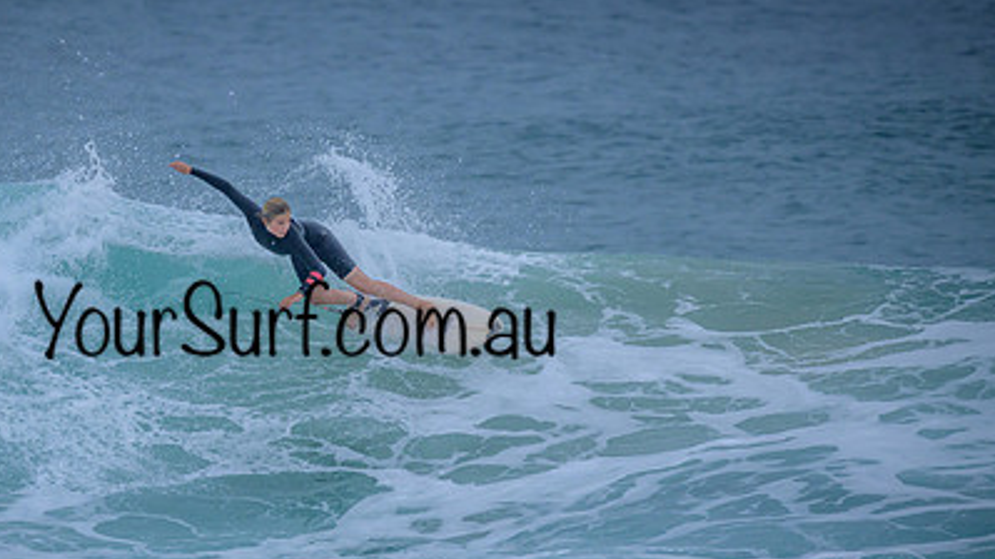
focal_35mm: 1220
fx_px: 32173
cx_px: 292
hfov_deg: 1.8
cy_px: 298
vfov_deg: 1.0
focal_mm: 800
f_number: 6.3
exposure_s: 1/2000
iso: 1000
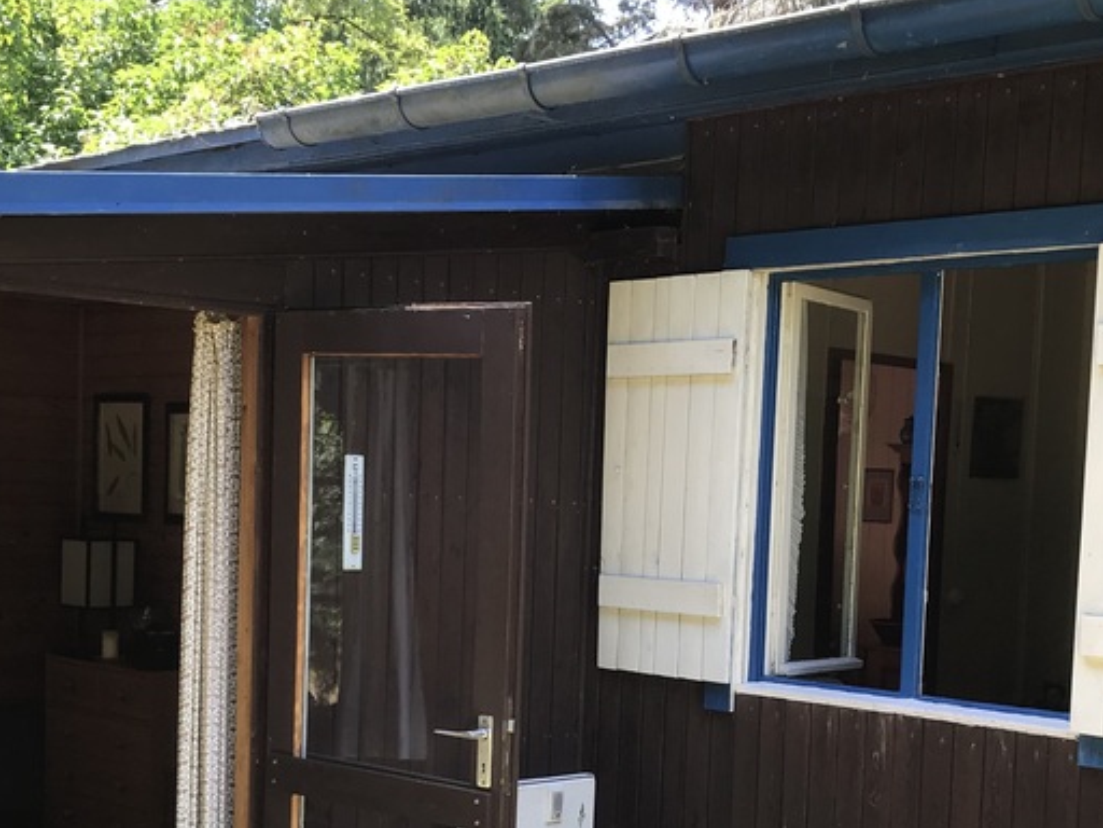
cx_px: 616
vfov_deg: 25.7
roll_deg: -1.1
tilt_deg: -2.2
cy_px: 634
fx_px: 1784
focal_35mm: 56
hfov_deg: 34.3
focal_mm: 3.99
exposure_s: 1/155
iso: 20
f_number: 1.8
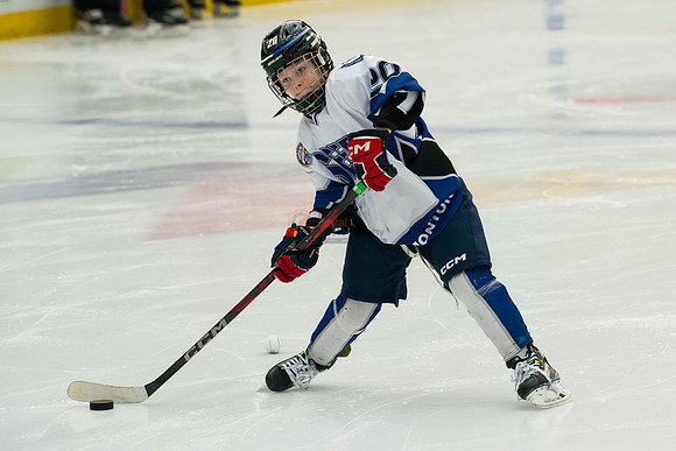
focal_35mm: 275
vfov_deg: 5.0
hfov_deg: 7.5
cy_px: 222
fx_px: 5163
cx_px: 413
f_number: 3.5
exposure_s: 1/1600
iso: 1600
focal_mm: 150
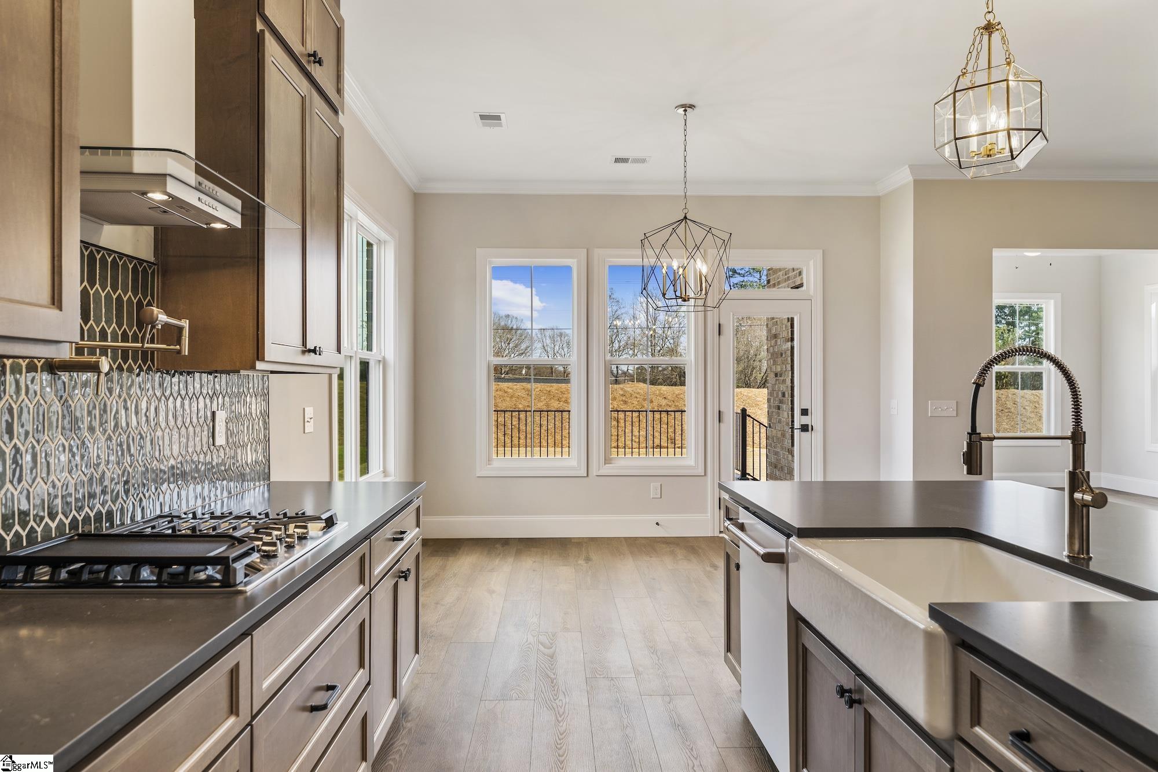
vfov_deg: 53.1
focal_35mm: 24
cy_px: 386
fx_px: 772
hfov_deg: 73.7
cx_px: 579
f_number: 6.3
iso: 400
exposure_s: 1/6
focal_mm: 24
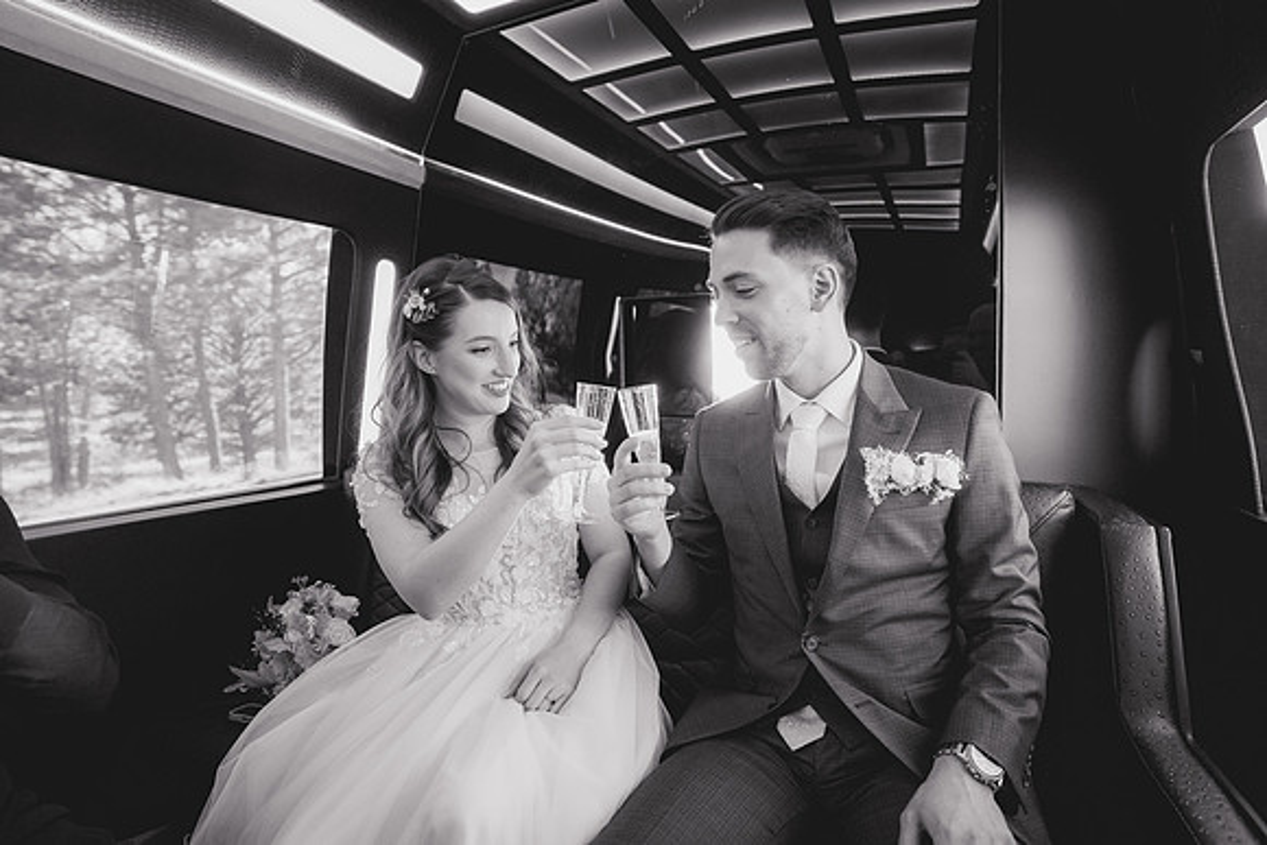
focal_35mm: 19
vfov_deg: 64.3
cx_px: 634
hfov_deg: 86.6
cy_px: 422
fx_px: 672
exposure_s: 1/125
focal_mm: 18
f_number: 2.8
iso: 3200
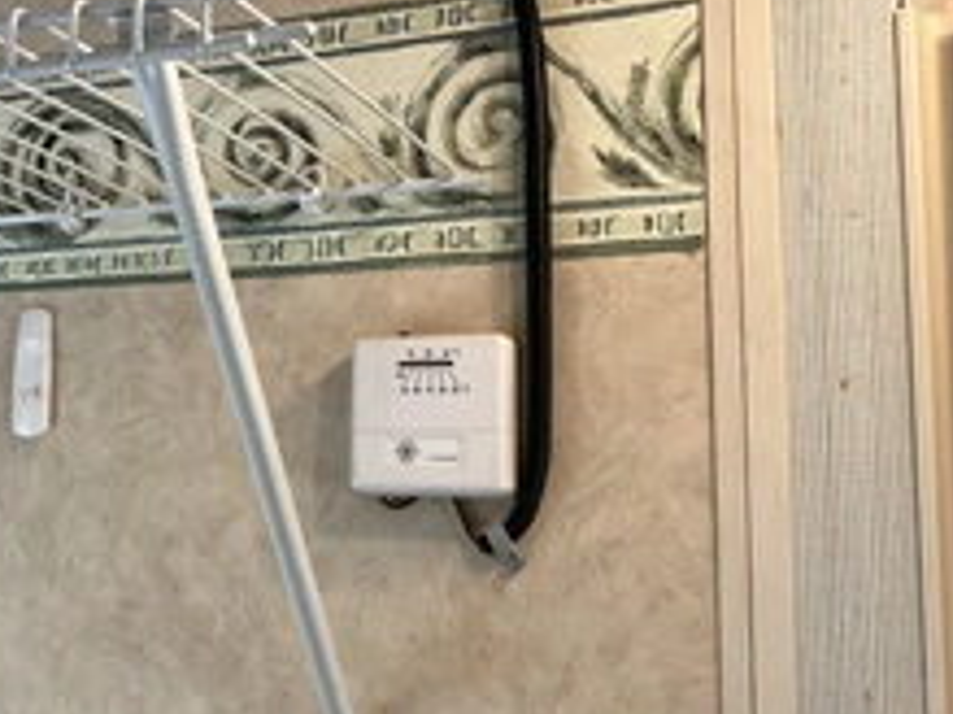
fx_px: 1458
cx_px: 109
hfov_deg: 34.3
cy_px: 305
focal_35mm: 53
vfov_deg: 27.5
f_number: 1.8
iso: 100
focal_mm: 3
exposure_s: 1/60
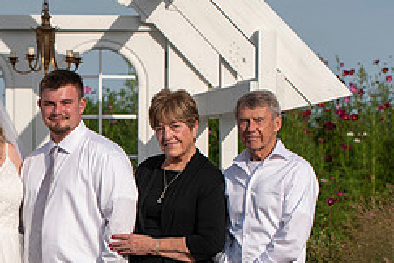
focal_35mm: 167
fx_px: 1828
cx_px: 62
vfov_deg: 8.2
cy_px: 226
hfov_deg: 12.2
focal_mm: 70
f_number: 4
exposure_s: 1/1600
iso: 125
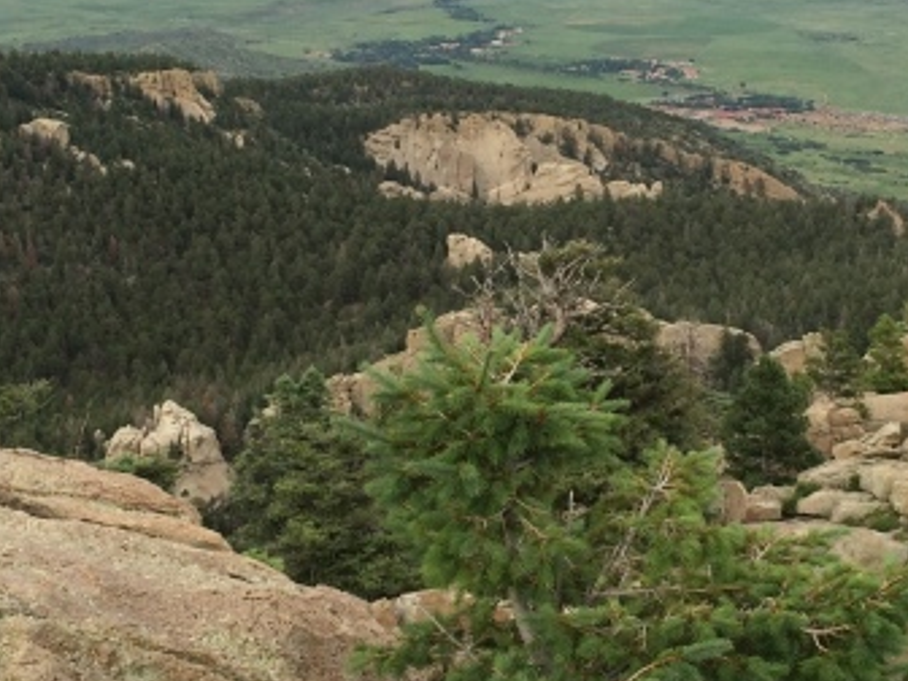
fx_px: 1810
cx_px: 624
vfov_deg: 21.2
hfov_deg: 27.9
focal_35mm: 69
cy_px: 213
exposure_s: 1/483
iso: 32
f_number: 2.2
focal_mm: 4.15
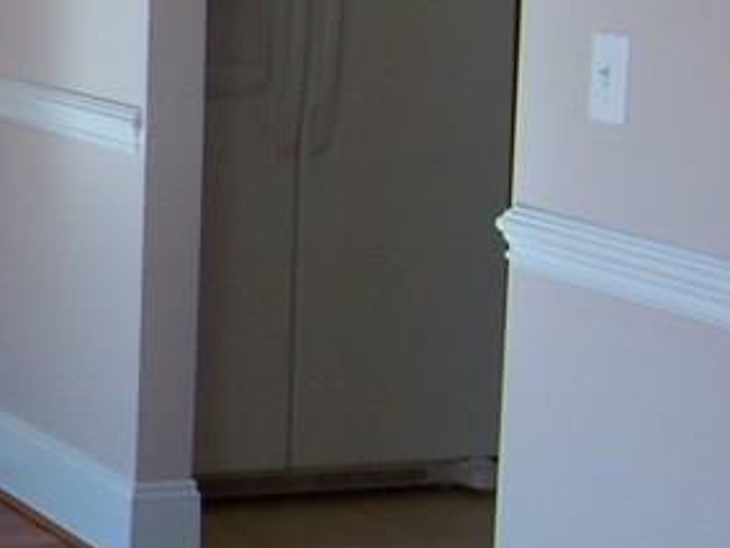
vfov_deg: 12.4
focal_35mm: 119
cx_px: -560
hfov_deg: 14.6
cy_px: 103
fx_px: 2510
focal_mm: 5.5
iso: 80
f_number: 3.4
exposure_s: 1/60
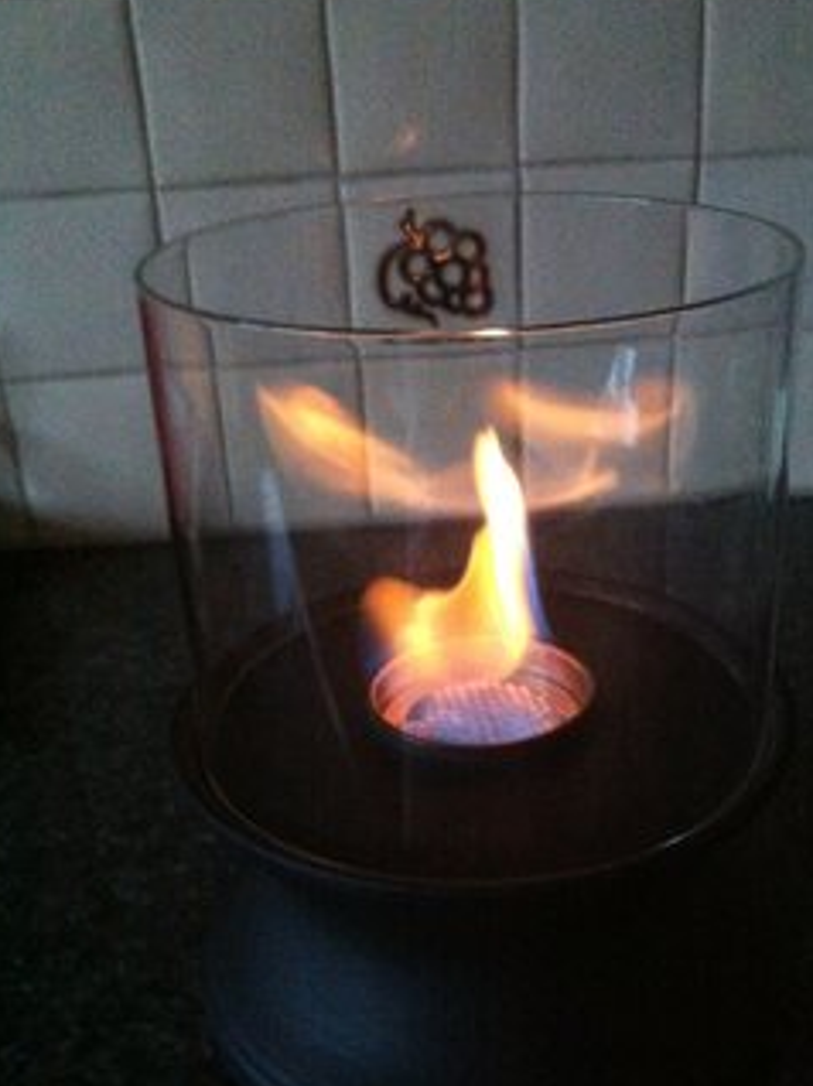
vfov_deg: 43.0
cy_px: 577
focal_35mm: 44
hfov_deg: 32.8
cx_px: 466
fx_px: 1380
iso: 1000
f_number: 2.8
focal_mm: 3.85
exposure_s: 1/15
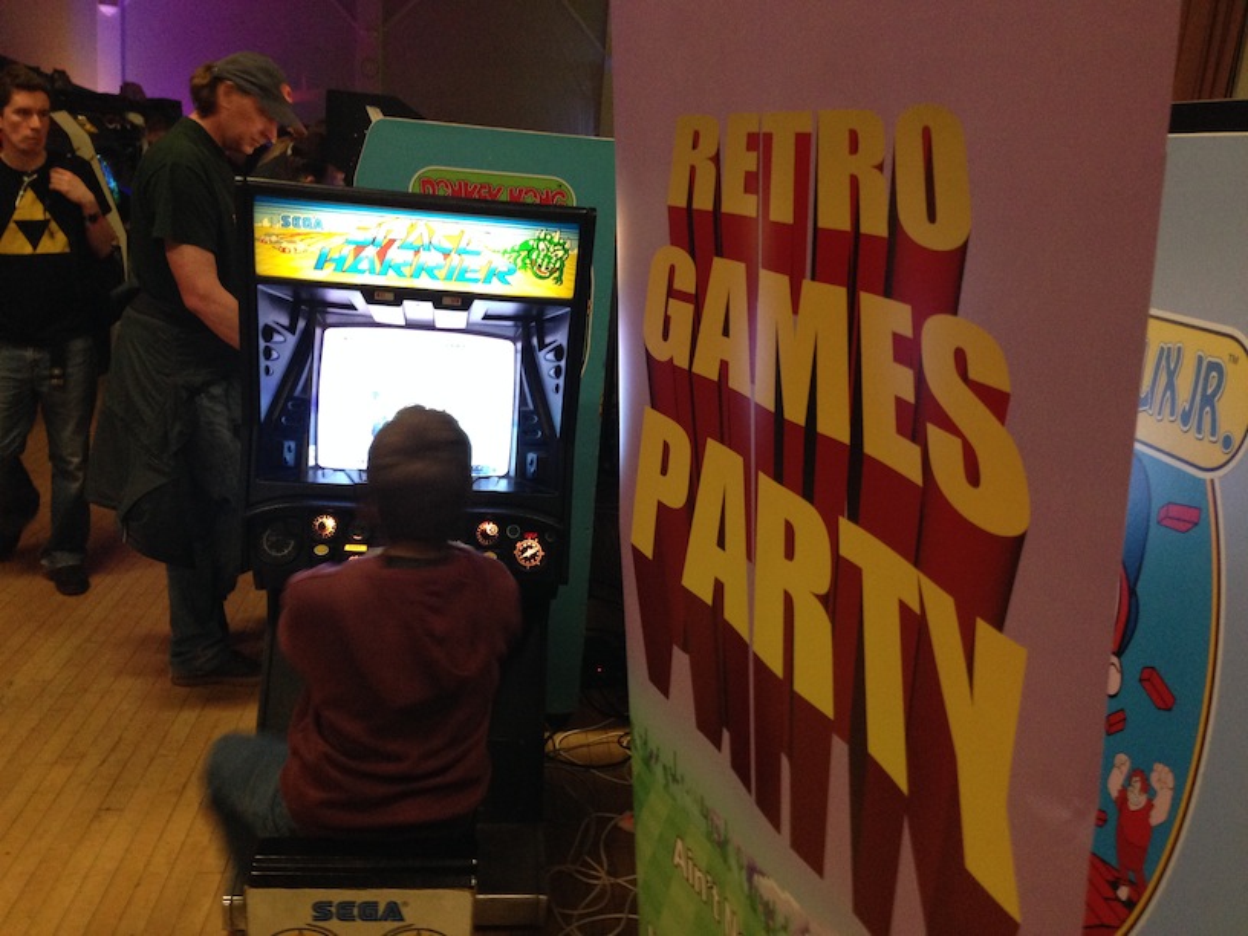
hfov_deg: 55.4
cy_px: 468
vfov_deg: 42.9
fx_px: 1190
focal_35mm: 33
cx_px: 624
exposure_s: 1/20
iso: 250
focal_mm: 4.12
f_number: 2.4
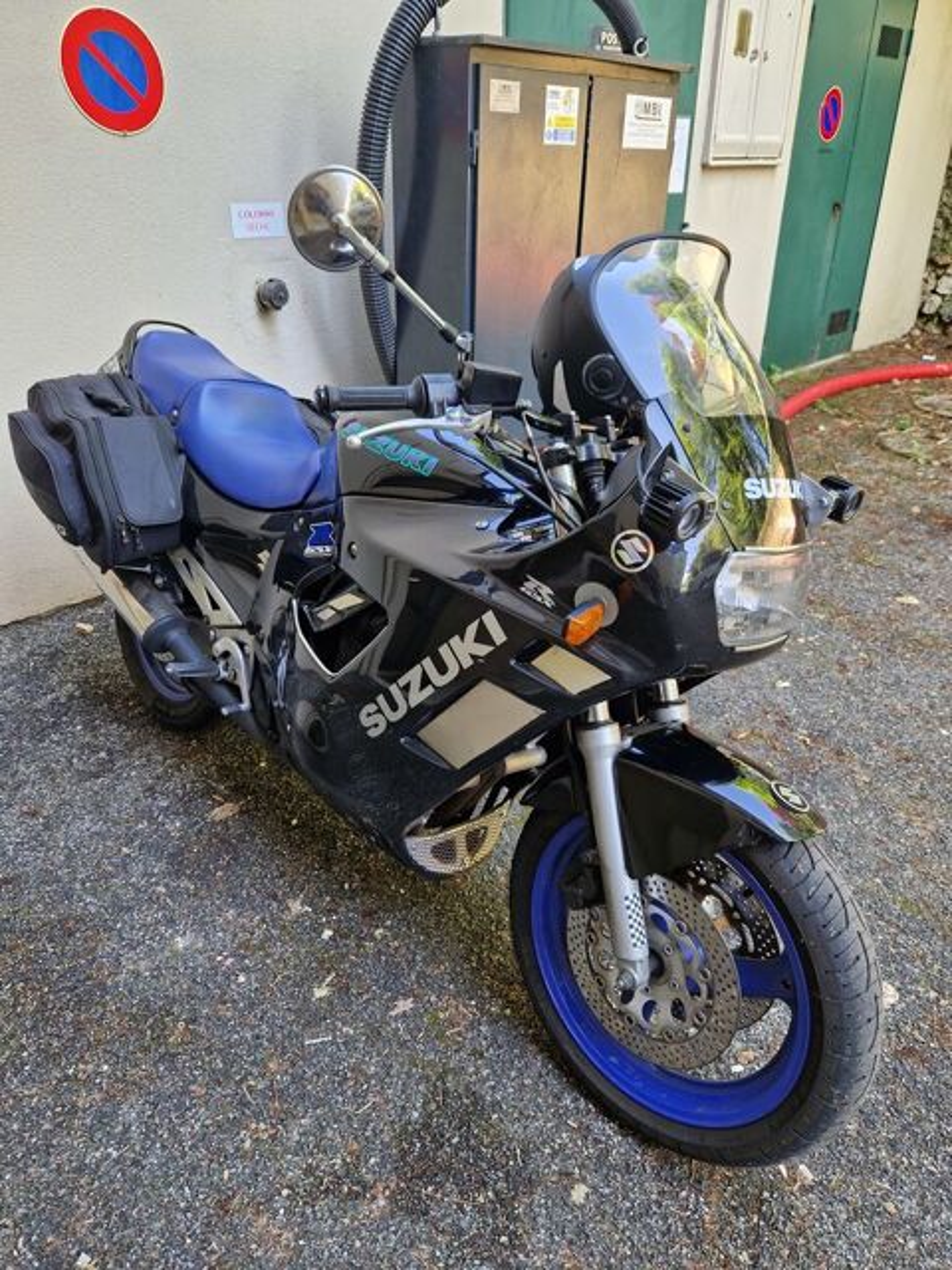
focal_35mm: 23
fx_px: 843
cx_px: 476
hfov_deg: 58.9
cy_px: 635
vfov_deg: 73.9
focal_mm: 5.4
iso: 100
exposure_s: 1/180
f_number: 1.8
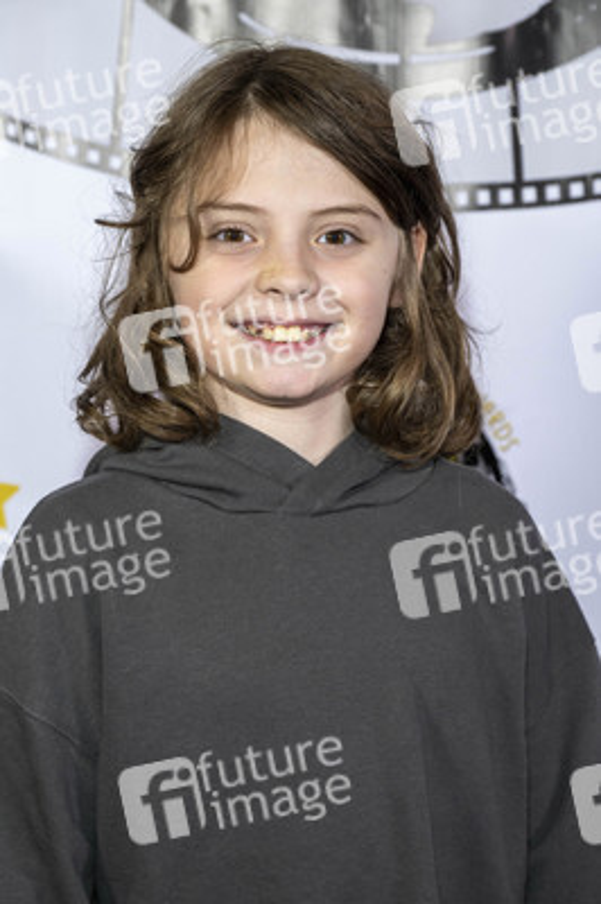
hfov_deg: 15.9
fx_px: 2157
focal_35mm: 86
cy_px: 452
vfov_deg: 23.7
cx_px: 300
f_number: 5.6
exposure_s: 1/200
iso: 800
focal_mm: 86
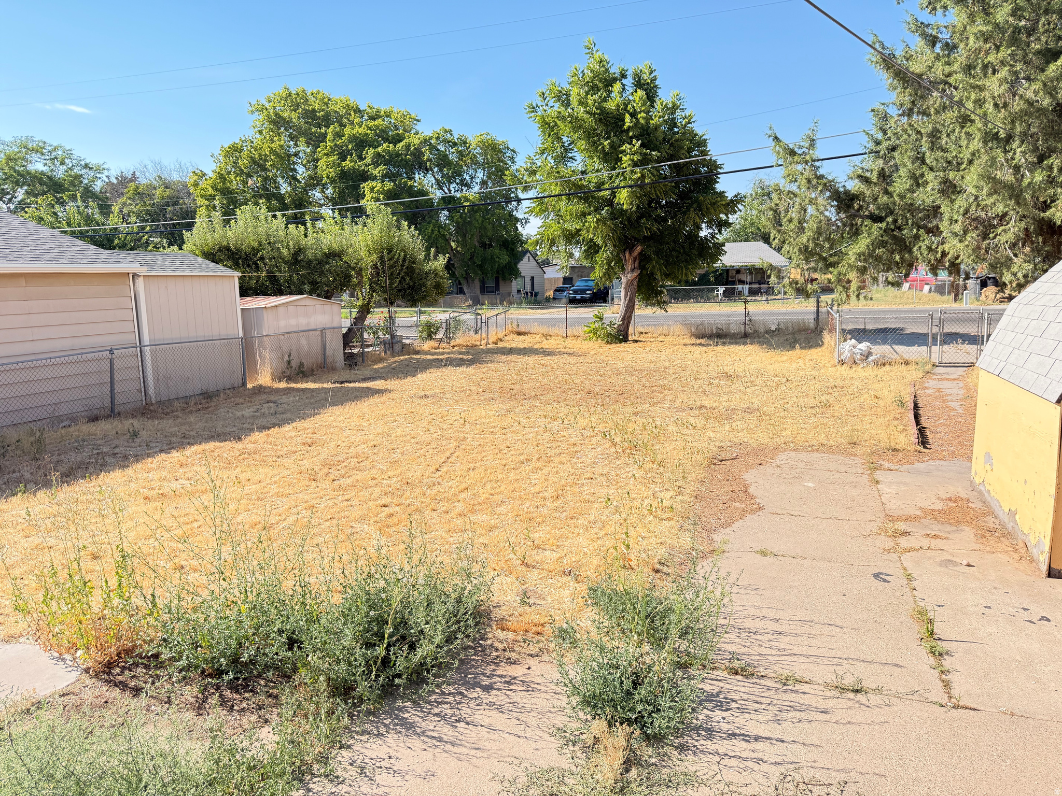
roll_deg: +1.0
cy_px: 398
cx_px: 531
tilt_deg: -8.5
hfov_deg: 71.6
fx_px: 736
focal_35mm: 24
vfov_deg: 56.8
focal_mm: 6.76
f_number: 1.78
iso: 100
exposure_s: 1/1250
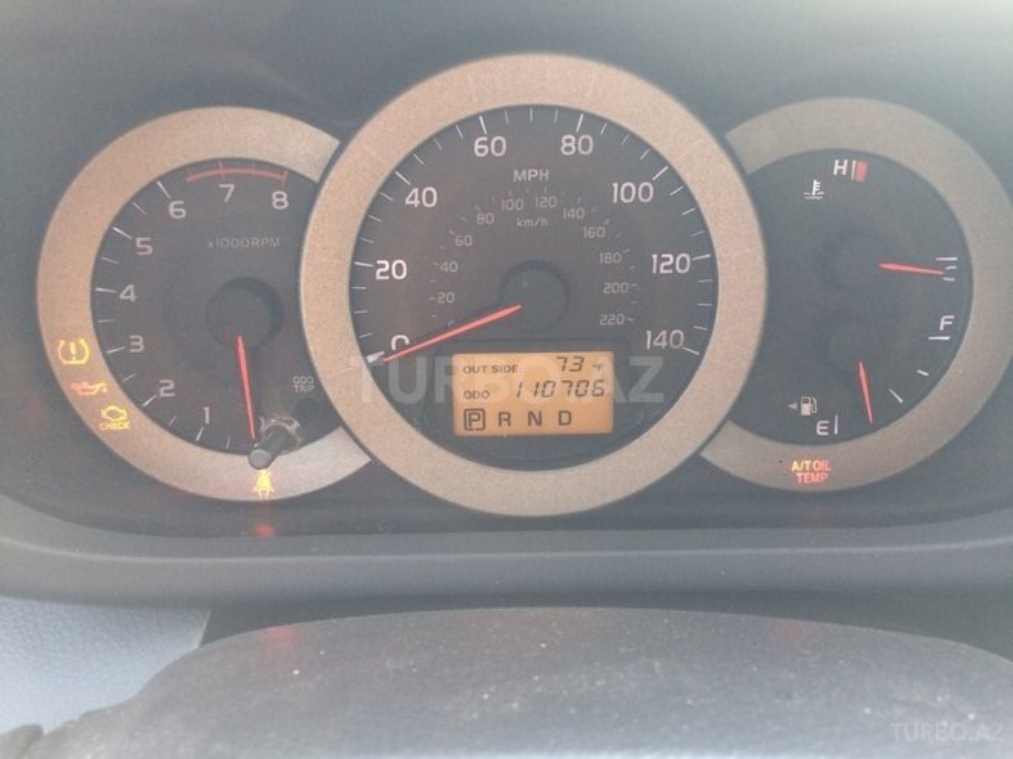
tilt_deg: -35.3
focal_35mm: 29
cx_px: 506
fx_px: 849
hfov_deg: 61.7
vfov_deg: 48.2
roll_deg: +1.9
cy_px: 380
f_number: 2.2
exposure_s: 1/33
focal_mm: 4.15
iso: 40
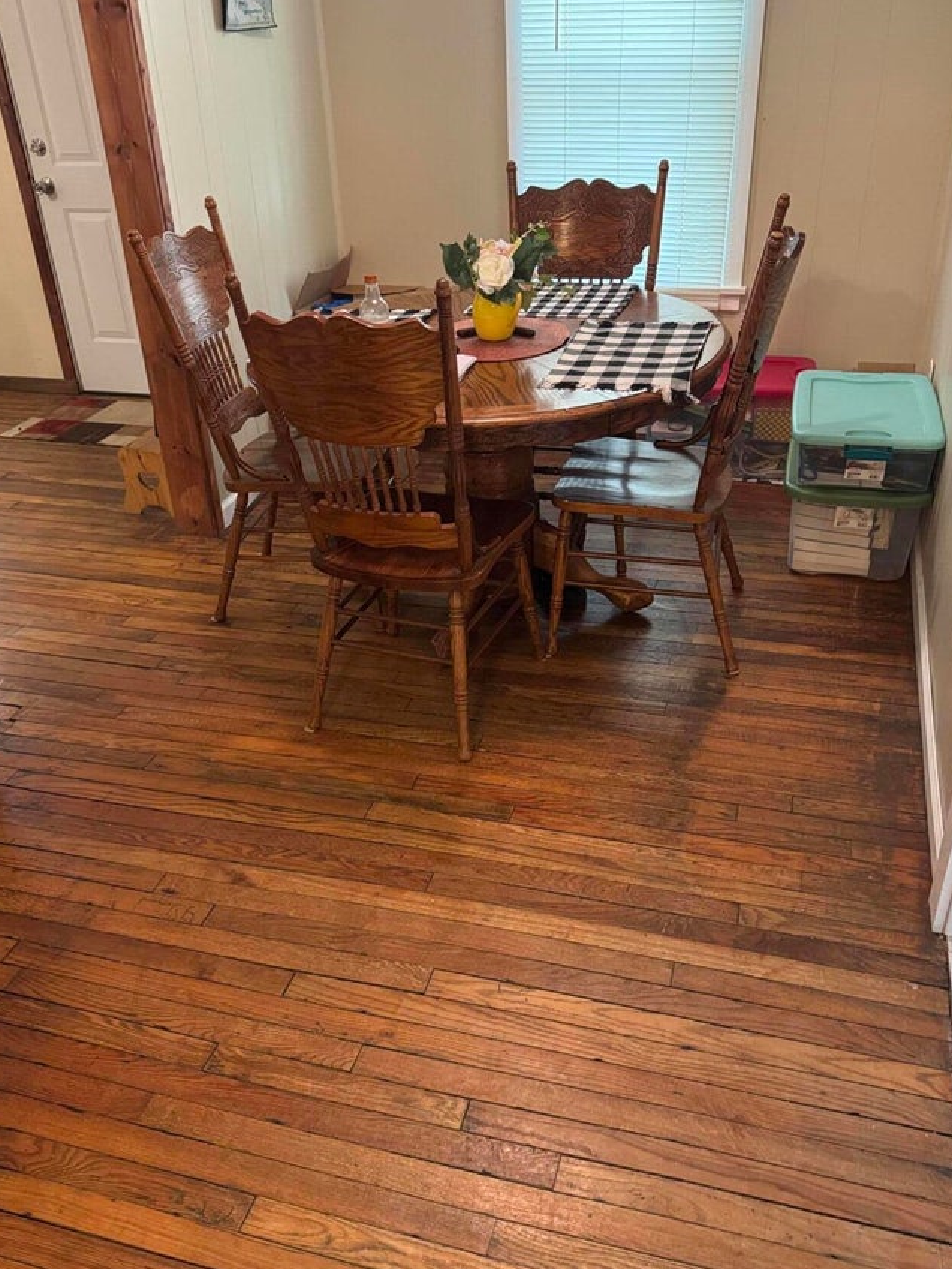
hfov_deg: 48.3
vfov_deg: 61.6
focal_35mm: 29
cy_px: 646
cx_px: 482
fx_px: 1063
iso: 640
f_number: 1.78
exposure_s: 1/40
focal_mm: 6.76
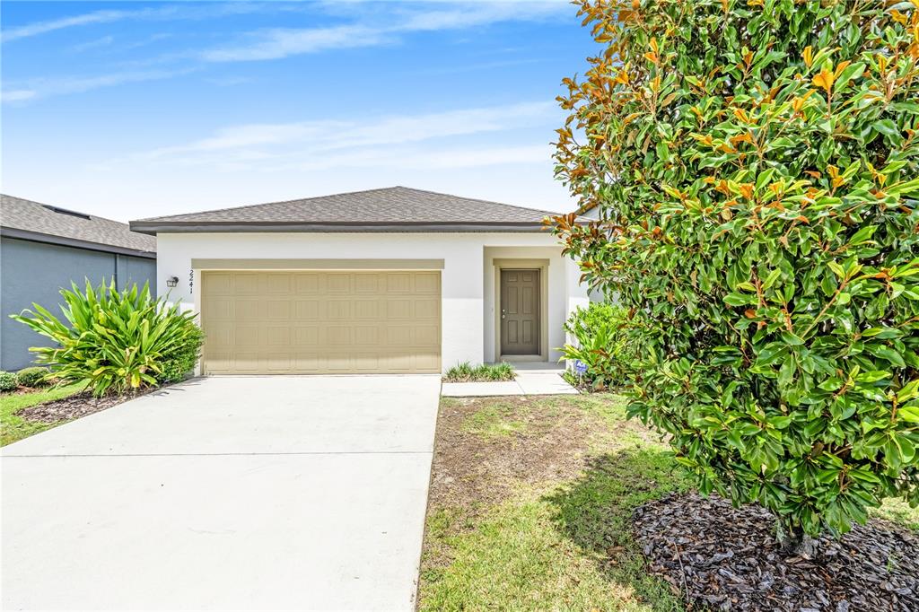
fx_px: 421
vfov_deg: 72.0
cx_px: 460
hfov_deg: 95.0
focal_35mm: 16
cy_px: 306
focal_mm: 11
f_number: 9
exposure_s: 1/4000
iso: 250
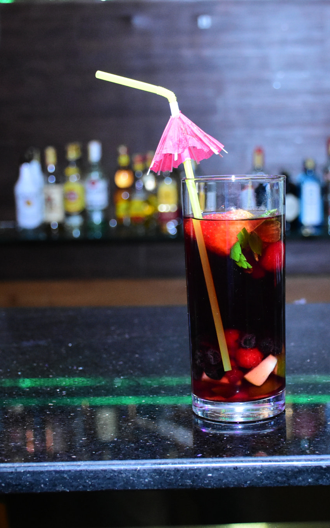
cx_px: 245
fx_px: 993
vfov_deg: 29.8
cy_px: 264
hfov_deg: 18.8
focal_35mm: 69
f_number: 4.5
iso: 3200
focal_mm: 30
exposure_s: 1/200
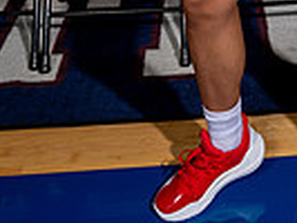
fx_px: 670
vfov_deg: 14.7
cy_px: -252
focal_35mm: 78
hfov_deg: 24.4
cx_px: 259
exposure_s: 1/125
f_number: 7.1
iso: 250
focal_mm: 24
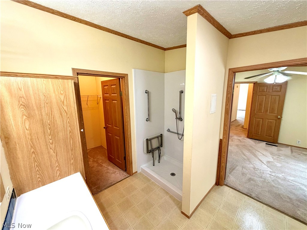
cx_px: 154
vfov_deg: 85.7
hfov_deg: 102.1
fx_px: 124
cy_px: 115
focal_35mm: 14
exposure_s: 1/60
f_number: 2.2
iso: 200
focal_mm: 2.22
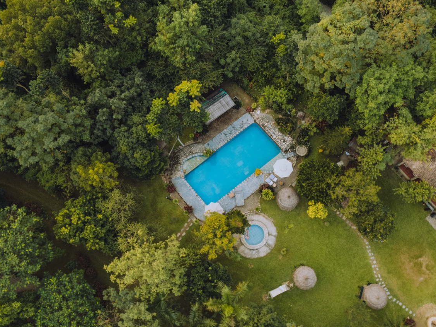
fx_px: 302
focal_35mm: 24
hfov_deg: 71.5
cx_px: 236
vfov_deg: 56.8
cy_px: 164
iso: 260
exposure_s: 1/15
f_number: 2.8
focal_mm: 8.38
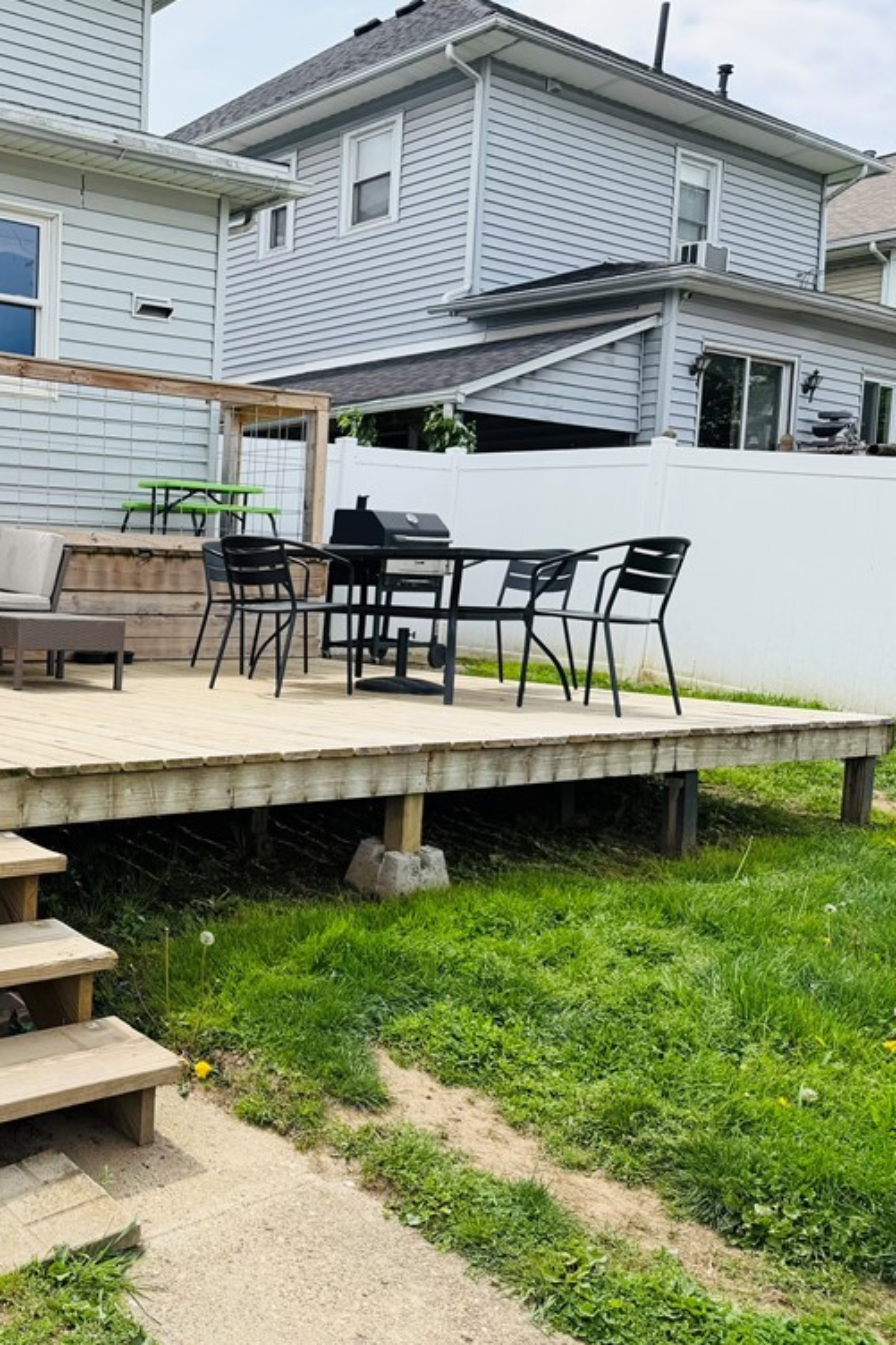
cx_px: 23
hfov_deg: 35.5
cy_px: 671
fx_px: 1270
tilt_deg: -5.5
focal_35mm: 34
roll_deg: -1.5
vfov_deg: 55.8
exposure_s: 1/4405
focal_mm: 6.76
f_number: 1.78
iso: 80
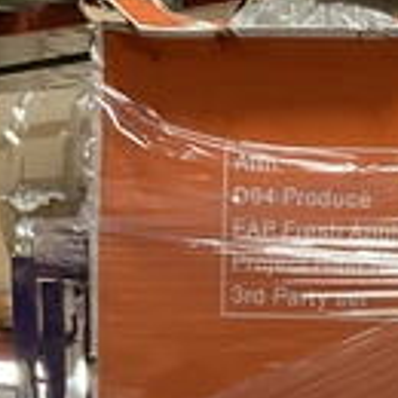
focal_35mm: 148
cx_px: 609
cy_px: 605
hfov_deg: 11.3
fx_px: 1925
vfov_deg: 11.3
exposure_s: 1/40
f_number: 1.8
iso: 200
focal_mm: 3
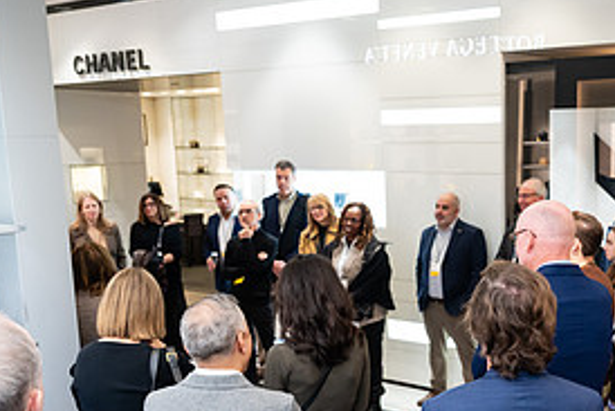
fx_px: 889
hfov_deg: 36.5
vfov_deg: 25.7
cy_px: 310
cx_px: 516
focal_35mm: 52
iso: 1000
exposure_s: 1/160
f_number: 3.2
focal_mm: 24
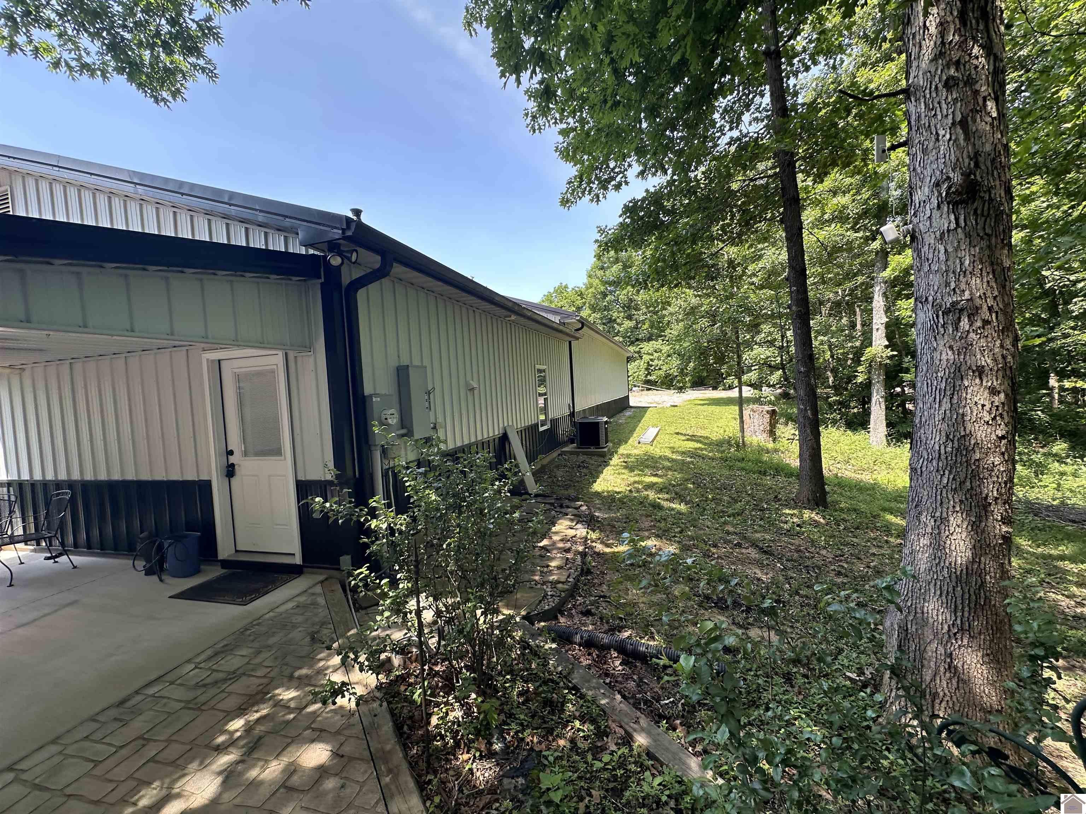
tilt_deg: -4.3
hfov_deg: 102.1
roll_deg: +3.5
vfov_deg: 85.7
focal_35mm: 14
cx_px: 543
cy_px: 407
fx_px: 439
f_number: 2.2
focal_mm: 2.22
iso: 40
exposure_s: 1/197
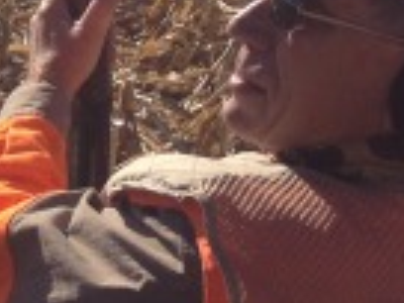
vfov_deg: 9.0
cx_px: -205
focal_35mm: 165
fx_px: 1926
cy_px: 101
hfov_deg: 11.5
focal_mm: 4.28
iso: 50
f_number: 2.4
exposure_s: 1/2304
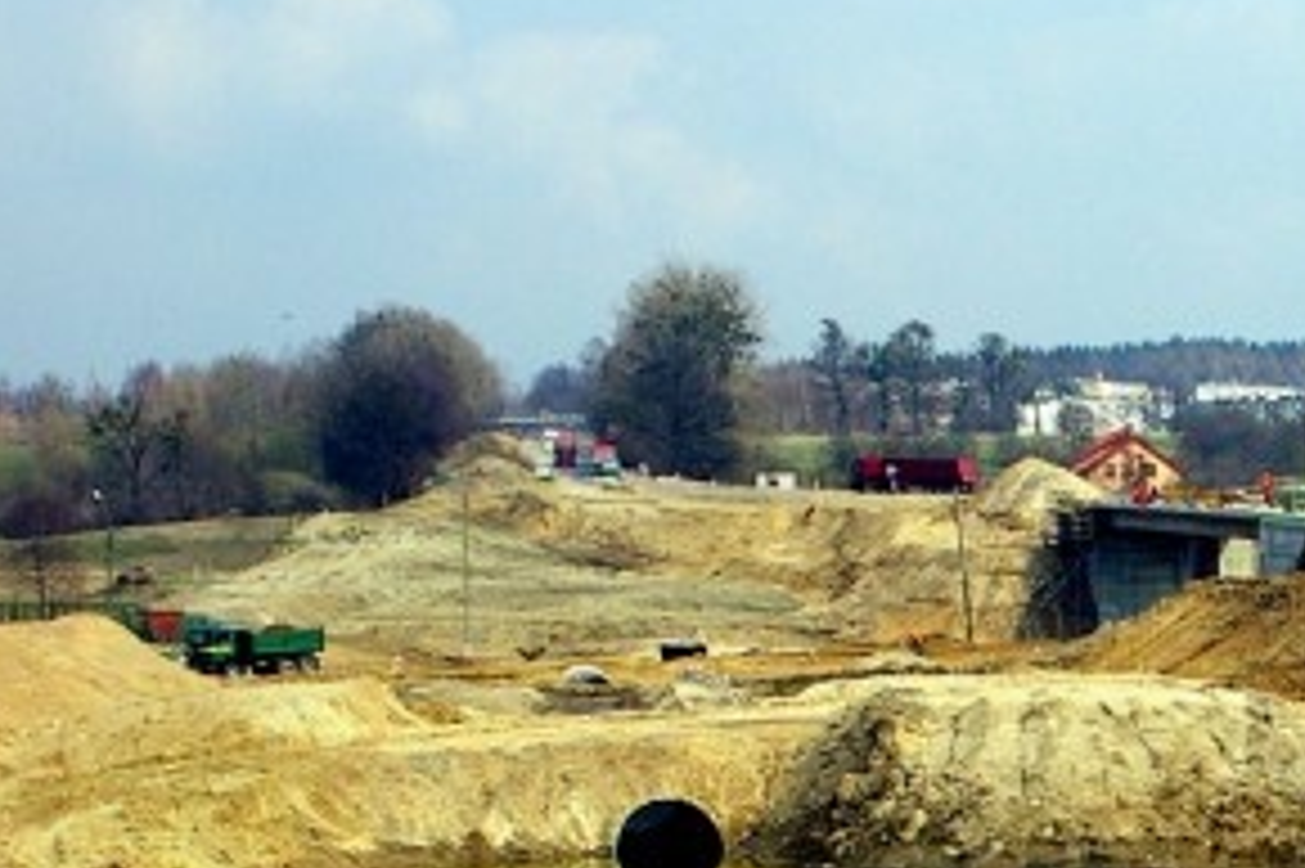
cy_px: 1106
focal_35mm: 116
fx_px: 4202
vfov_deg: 11.5
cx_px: 1562
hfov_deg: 16.9
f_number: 9.5
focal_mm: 28
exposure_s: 1/250
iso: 200
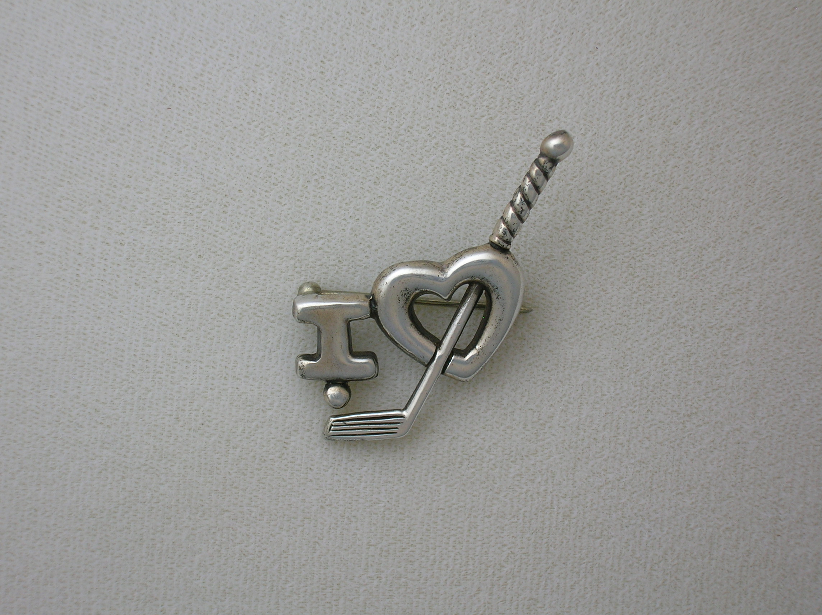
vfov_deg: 22.2
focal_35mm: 66
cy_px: 308
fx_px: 1566
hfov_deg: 29.4
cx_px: 411
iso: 50
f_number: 3.8
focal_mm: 11
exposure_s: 1/7.9
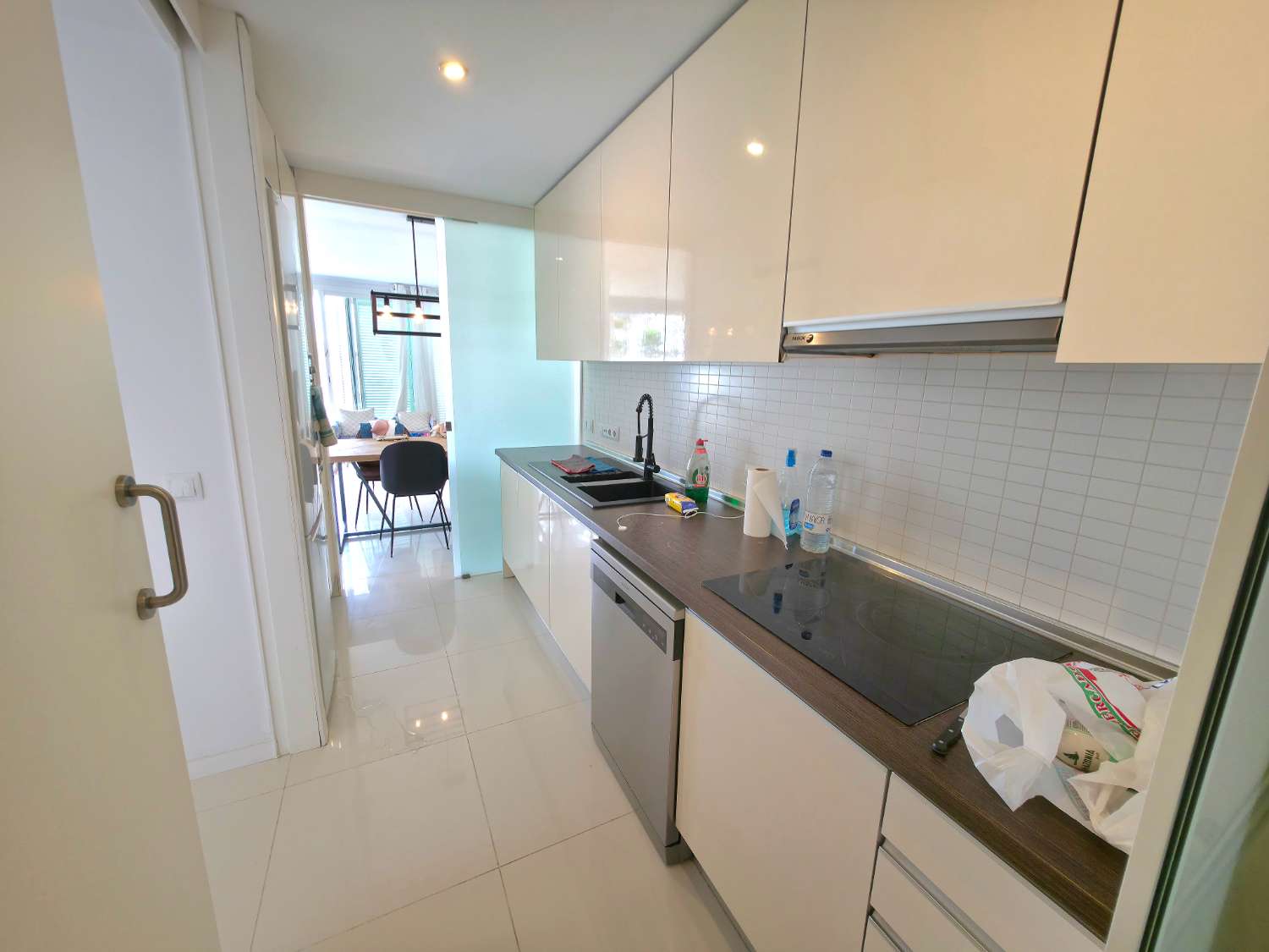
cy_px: 476
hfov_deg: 106.2
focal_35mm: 13
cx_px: 634
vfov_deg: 89.9
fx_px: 477
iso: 40
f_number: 1.9
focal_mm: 2.2
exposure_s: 1/50.3
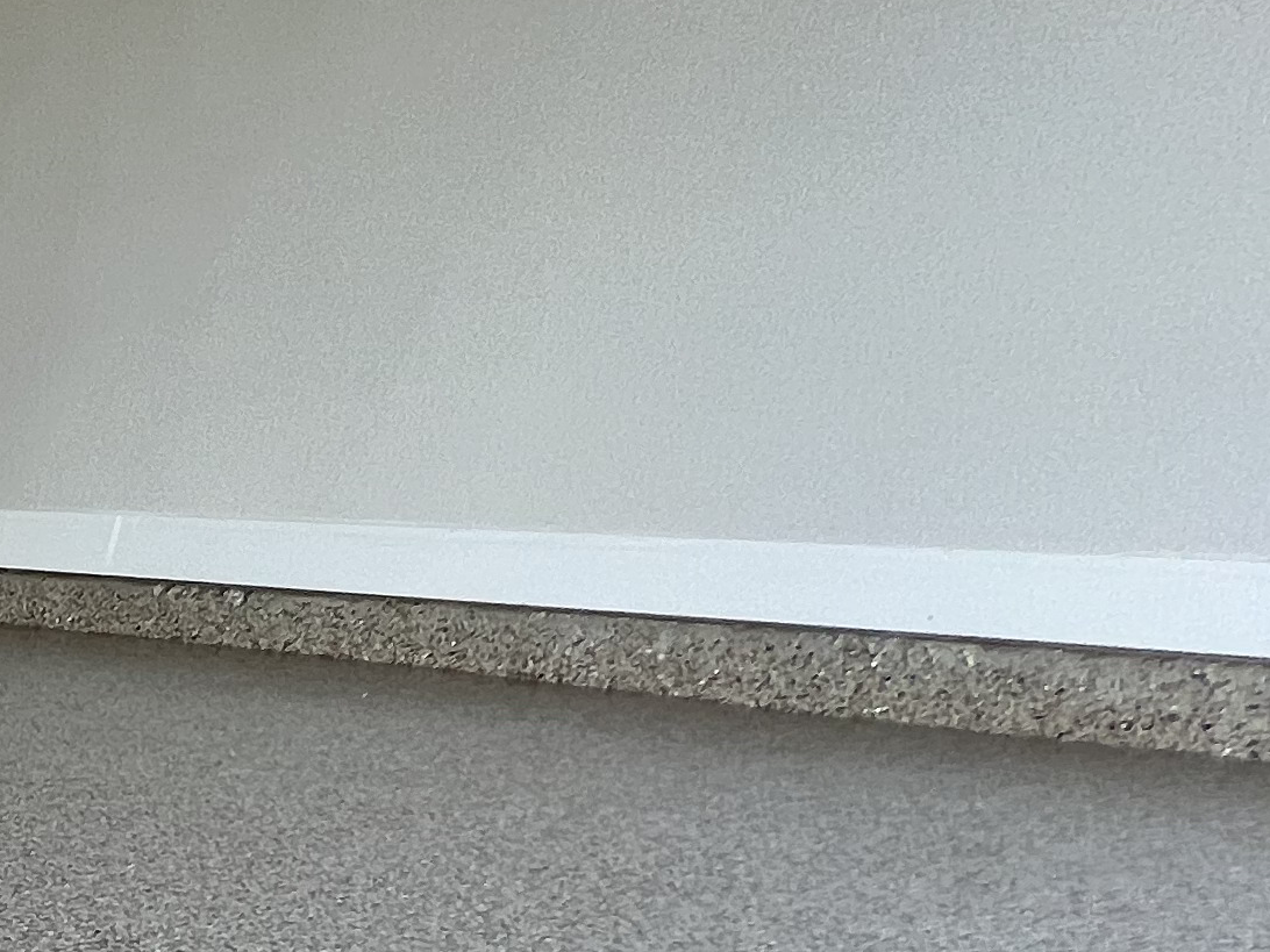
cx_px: -994
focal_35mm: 48
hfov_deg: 22.7
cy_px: 1522
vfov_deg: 22.9
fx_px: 1761
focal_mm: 1.57
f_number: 1.8
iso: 32
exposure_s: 1/141
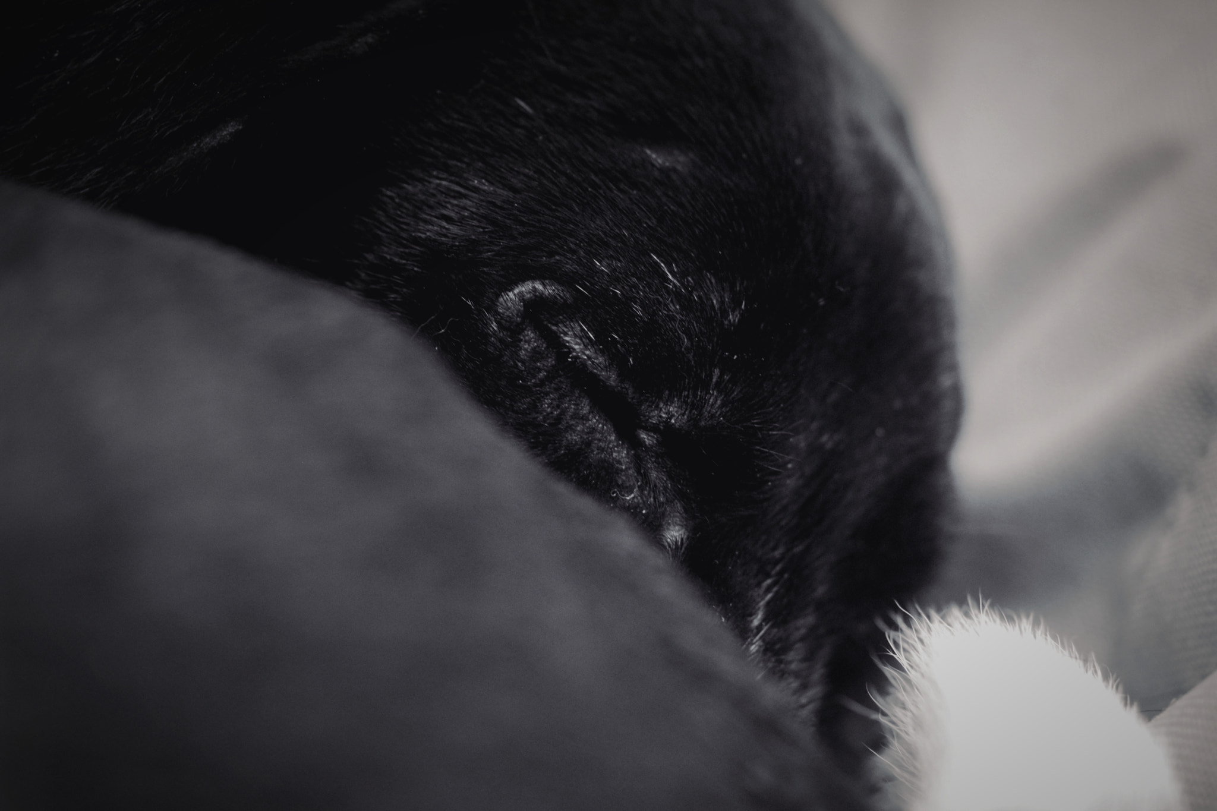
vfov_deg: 15.2
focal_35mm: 90
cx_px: 608
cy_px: 406
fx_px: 3042
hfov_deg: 22.6
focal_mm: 60
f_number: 3.2
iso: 1600
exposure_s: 1/40
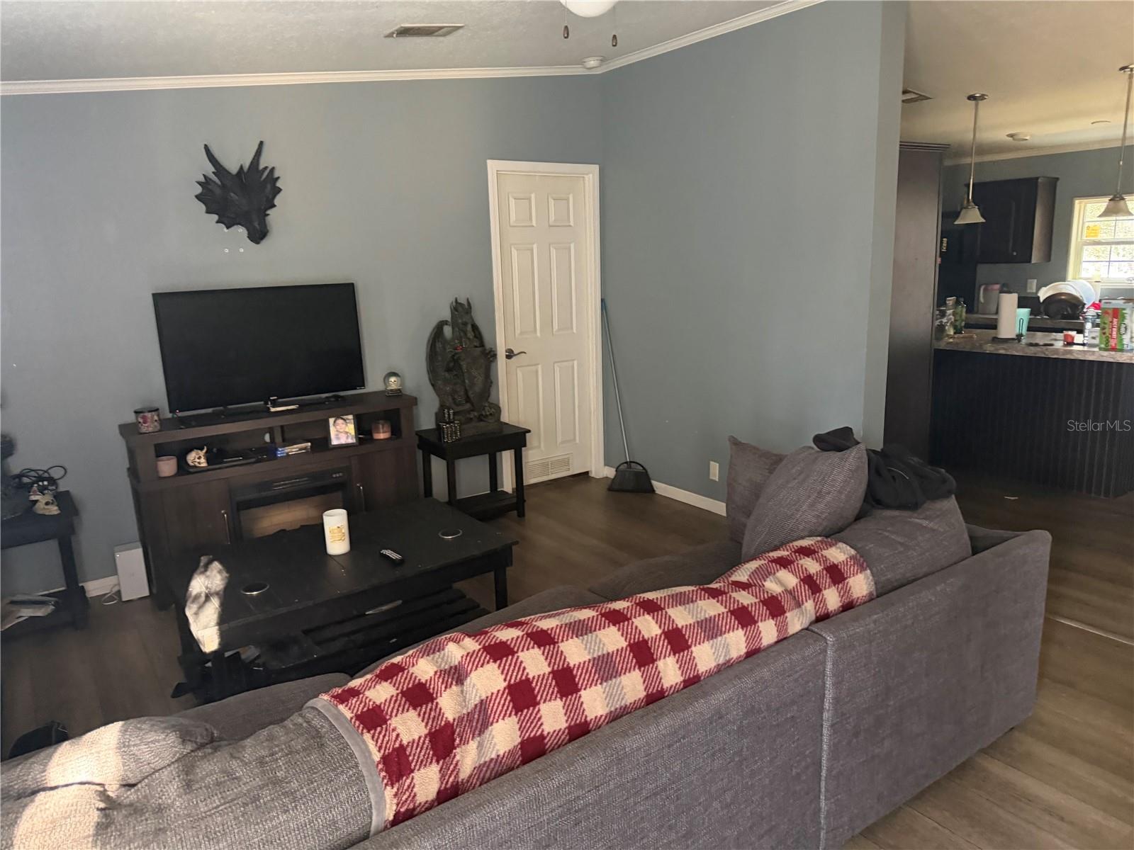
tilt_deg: -10.7
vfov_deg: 56.8
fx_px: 786
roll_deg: +3.4
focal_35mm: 24
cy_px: 425
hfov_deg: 71.6
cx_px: 567
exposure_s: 1/35
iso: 1000
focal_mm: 6.76
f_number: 1.78
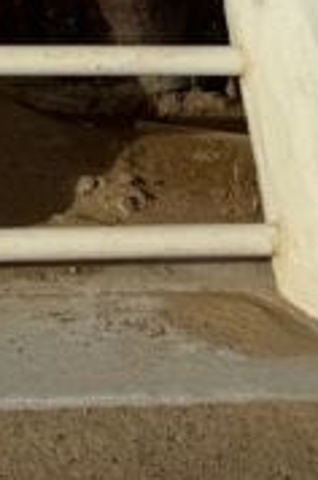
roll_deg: -1.6
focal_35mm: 144
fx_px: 1915
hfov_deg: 9.2
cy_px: -661
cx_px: -202
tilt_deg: +3.8
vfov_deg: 11.7
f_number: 1.78
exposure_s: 1/7937
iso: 80
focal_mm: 6.86
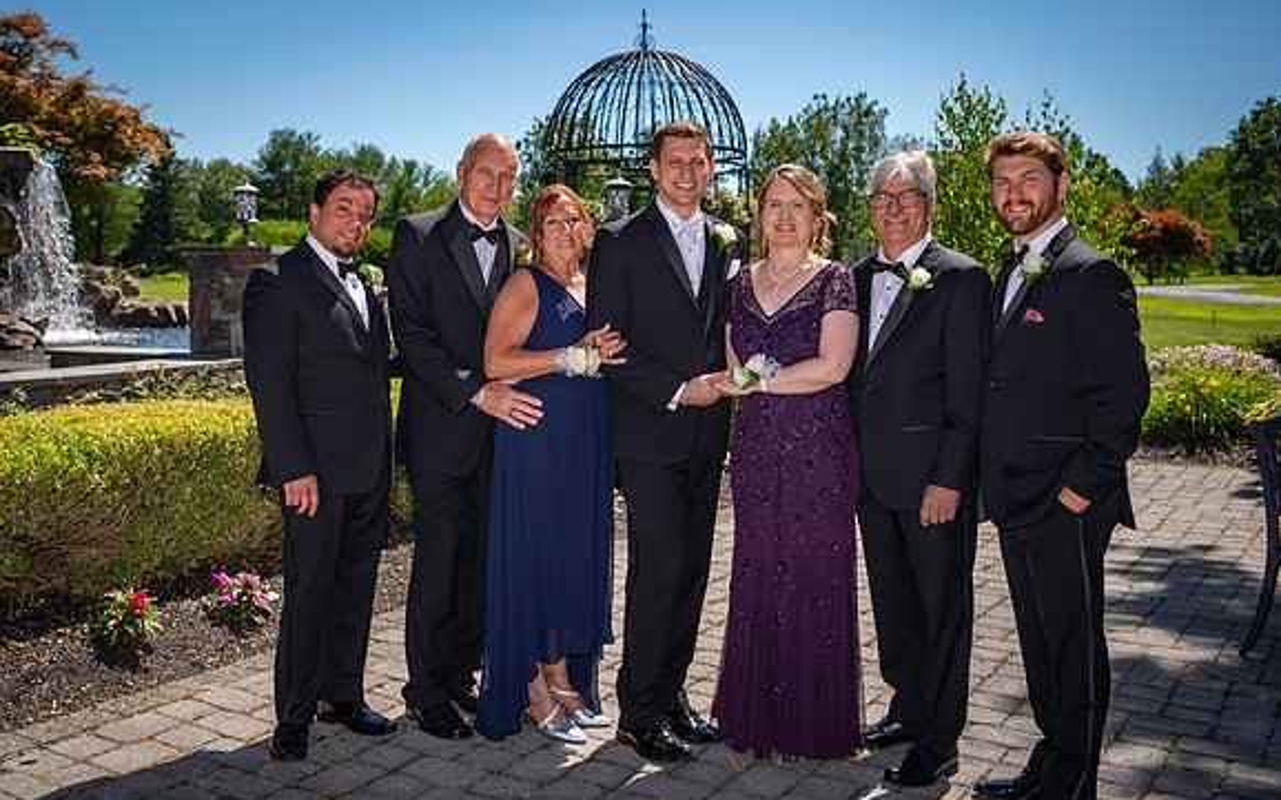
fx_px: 1431
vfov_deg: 31.2
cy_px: 362
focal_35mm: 41
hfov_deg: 48.0
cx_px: 521
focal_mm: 32
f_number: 3.2
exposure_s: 1/5000
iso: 100
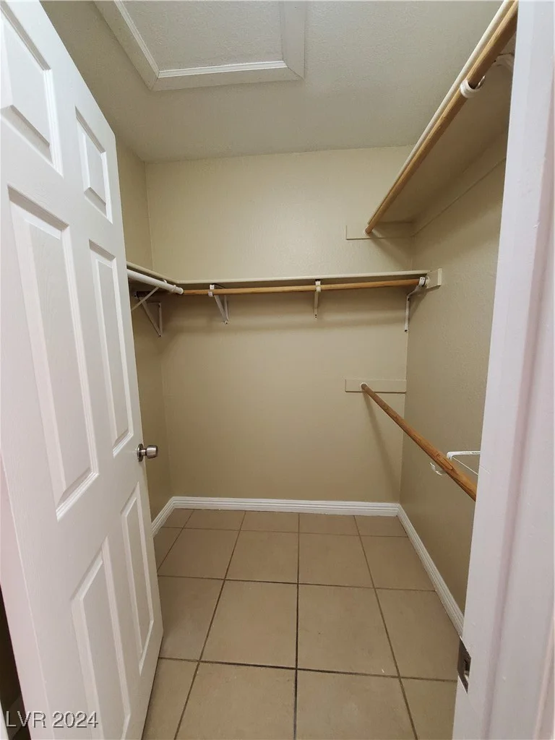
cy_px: 370
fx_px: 278
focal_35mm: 13
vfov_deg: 106.2
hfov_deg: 89.9
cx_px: 278
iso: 640
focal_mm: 1.8
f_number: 2.2
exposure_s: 1/60
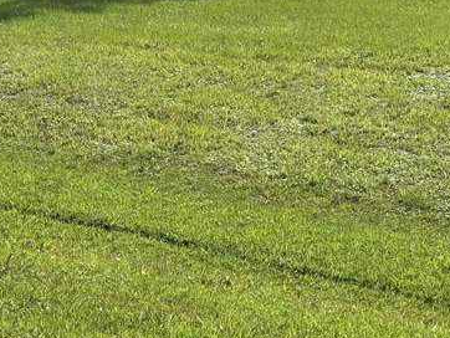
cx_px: 139
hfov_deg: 18.5
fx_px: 1379
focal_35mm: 106
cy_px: -10
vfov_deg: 13.8
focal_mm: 6.86
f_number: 1.78
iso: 64
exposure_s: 1/3597
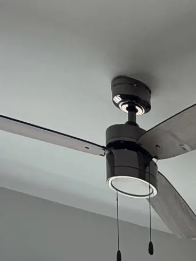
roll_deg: -1.2
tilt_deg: -8.0
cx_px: 345
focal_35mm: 73
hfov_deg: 16.9
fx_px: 551
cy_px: 510
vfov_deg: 18.5
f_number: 2.2
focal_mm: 2.22
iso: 80
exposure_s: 1/121
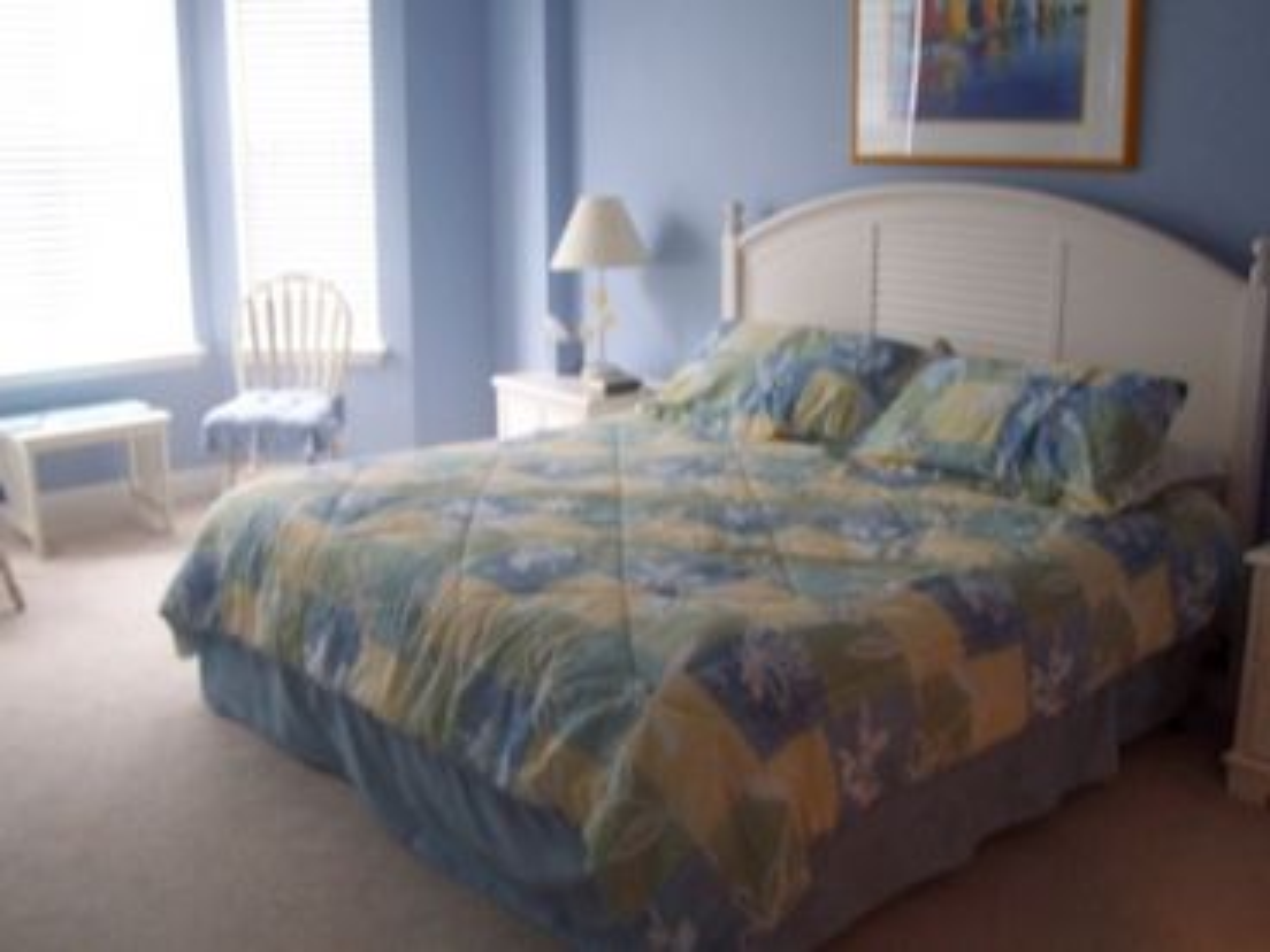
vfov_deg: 38.7
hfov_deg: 50.1
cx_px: 635
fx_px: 1357
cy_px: 476
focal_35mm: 37
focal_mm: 5.6
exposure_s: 1/20
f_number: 2.8
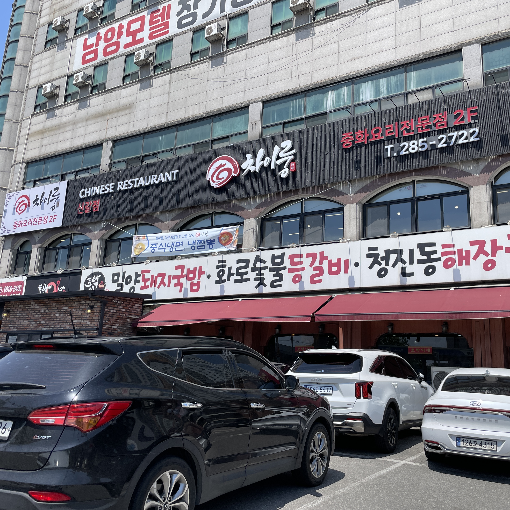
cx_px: 291
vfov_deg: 52.5
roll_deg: -1.5
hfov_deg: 52.4
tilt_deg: +13.1
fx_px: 517
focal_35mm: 31
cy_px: 254
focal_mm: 4.2
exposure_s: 1/3300
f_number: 1.6
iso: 32
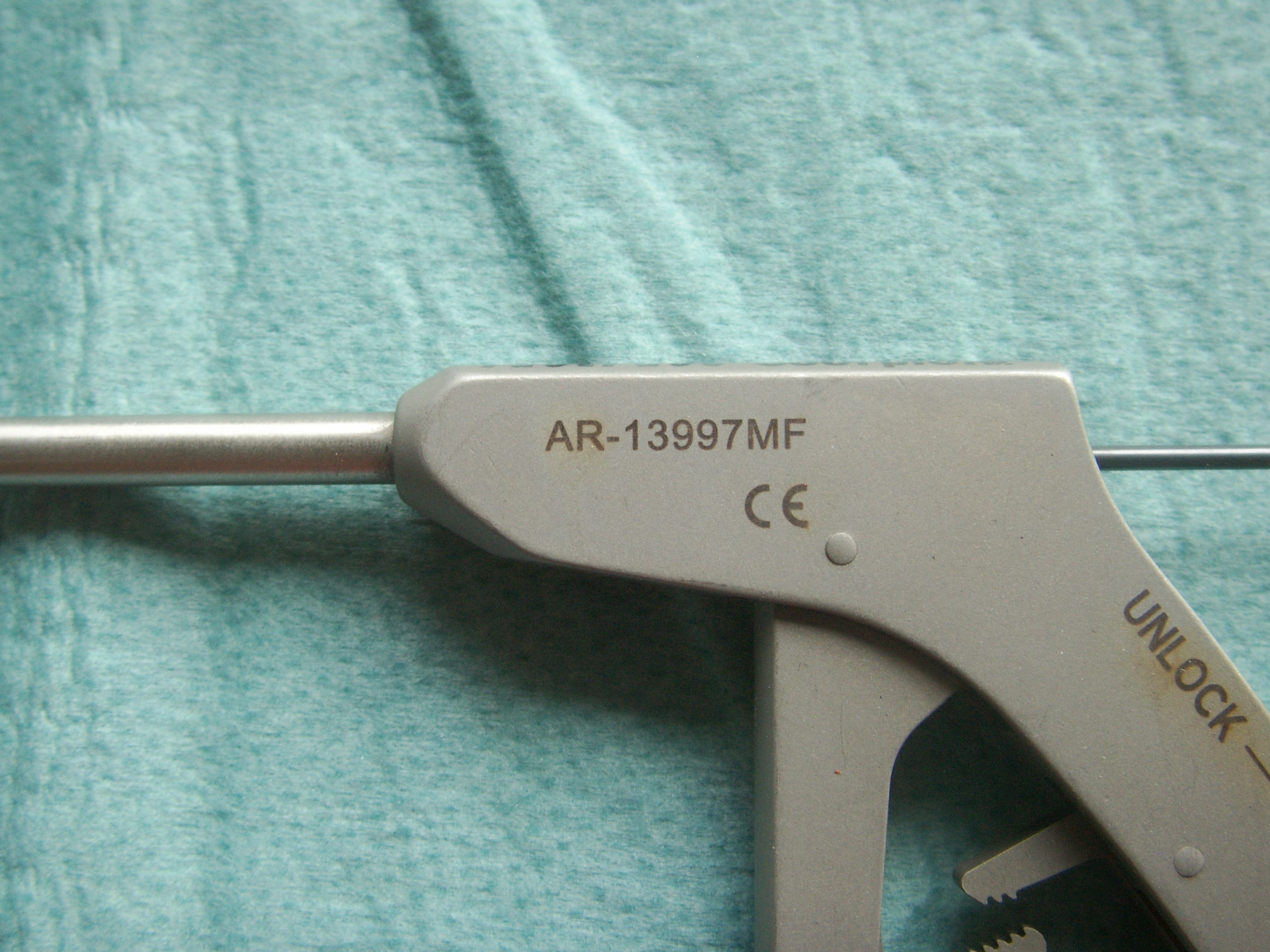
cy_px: 458
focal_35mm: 40
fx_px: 1467
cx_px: 608
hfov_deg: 46.8
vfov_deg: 36.0
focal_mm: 7.7
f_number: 3.5
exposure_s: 1/40
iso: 64
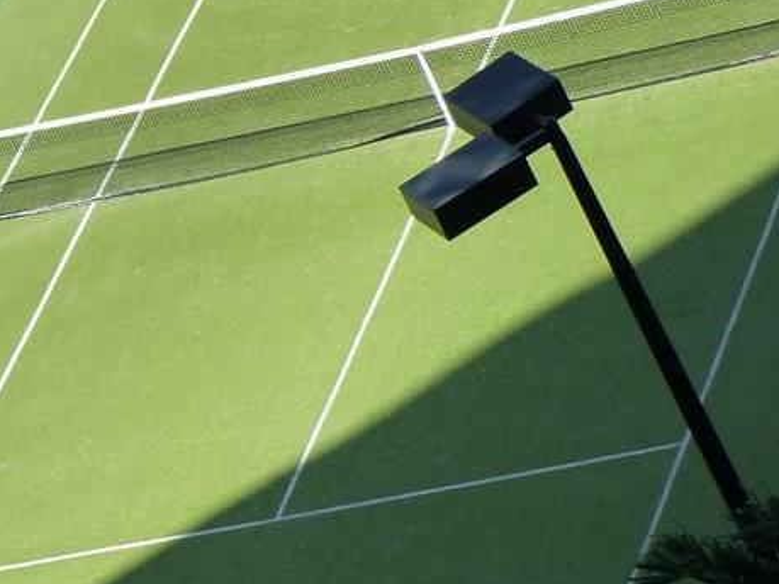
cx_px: 51
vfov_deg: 5.3
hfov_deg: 7.1
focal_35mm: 279
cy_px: 304
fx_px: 6277
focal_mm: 14.2
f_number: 4.9
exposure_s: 1/400
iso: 160
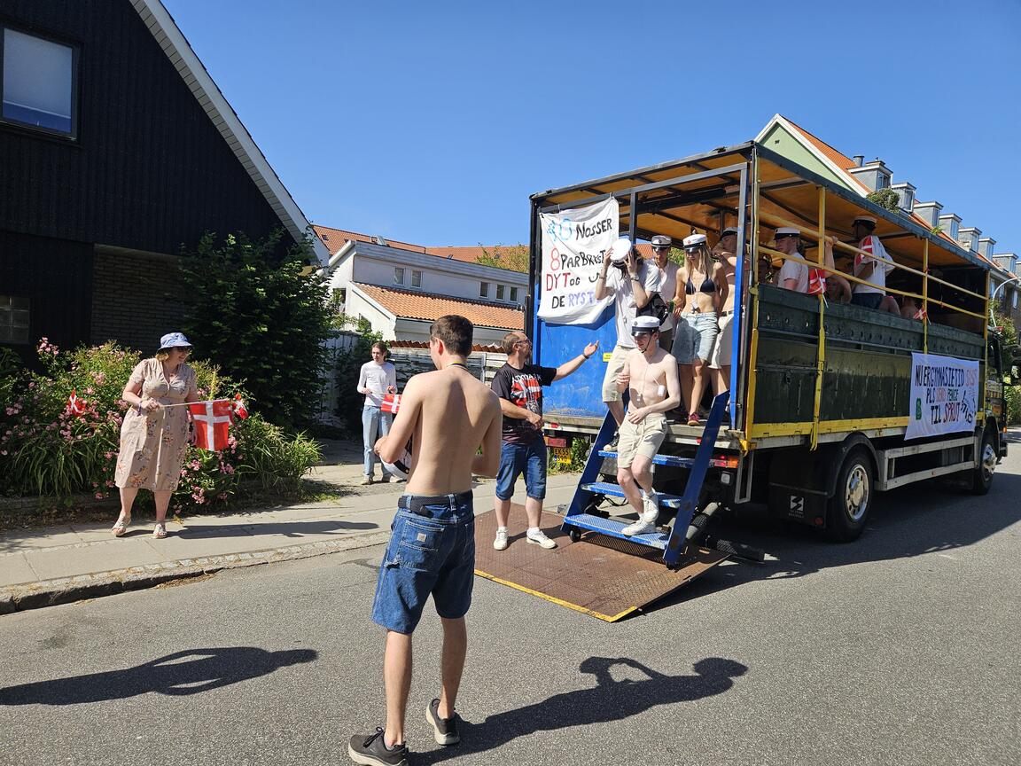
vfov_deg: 58.9
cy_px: 383
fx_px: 678
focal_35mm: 23
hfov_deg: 73.9
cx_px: 510
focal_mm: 5.4
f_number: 1.8
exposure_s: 1/1614
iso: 25
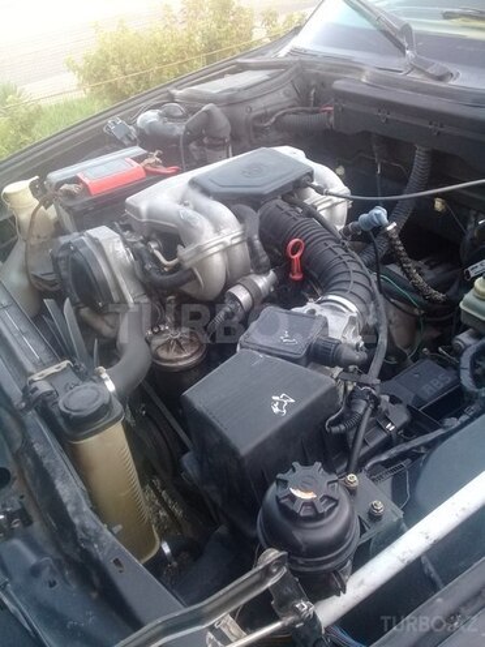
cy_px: 324
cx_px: 242
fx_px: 579
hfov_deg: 45.4
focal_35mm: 31
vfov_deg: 58.4
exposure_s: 1/50
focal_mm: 3.3
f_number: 2.2
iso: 64
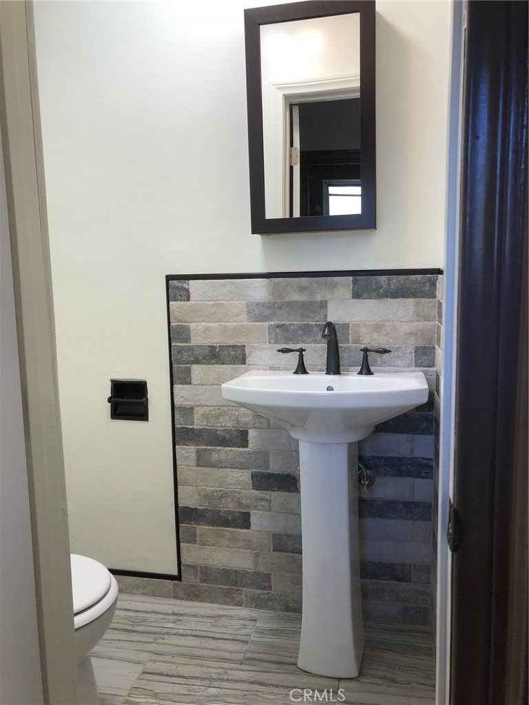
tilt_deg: -6.7
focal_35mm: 28
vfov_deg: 63.4
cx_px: 264
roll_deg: +2.3
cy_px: 352
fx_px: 571
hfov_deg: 49.7
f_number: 1.8
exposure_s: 1/40
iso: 25
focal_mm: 3.99
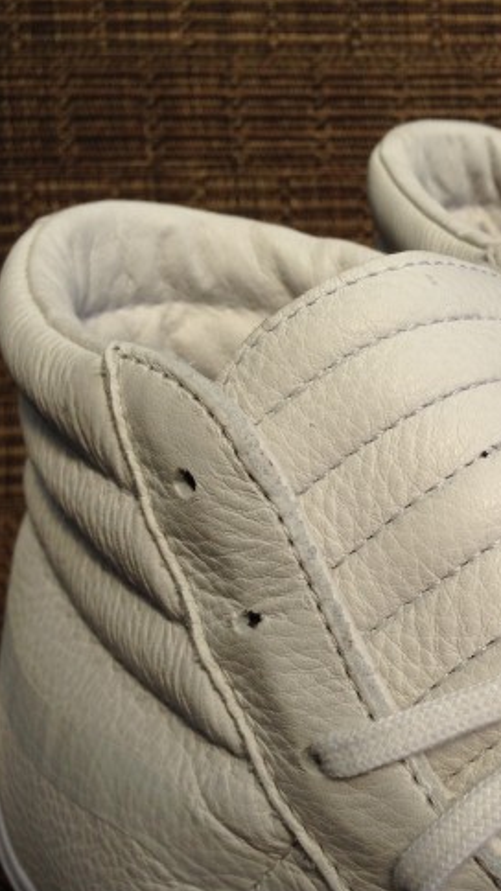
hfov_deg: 23.4
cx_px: 503
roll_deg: -0.1
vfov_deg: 42.1
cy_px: 450
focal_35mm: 49
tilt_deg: -25.0
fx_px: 1158
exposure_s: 1/1004
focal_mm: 4.12
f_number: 2.4
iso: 50
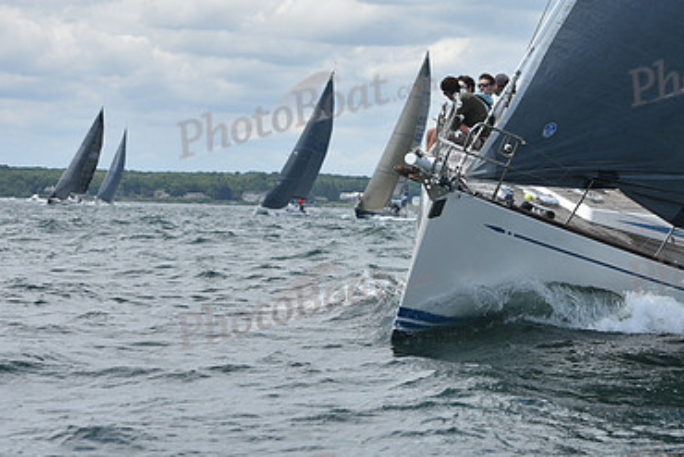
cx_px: 534
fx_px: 2832
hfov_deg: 13.7
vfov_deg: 9.2
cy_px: 180
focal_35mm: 149
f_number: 6.3
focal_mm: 95
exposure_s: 1/1250
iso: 250
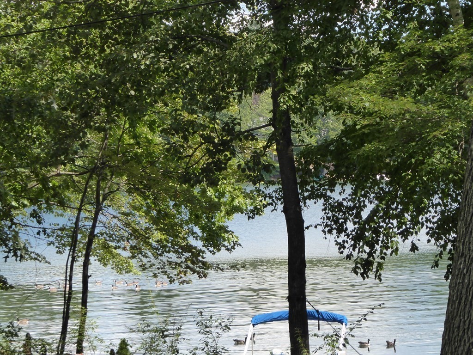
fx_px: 2815
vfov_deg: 7.2
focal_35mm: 206
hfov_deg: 9.6
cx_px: 236
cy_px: 178
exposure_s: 1/160
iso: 160
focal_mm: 33.2
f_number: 5.6
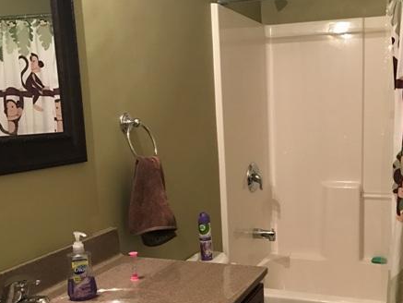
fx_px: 477
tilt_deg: -11.2
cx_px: 278
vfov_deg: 34.8
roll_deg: +1.5
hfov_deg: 44.9
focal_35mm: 41
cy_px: 206
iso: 100
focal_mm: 3.99
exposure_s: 1/13
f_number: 1.8
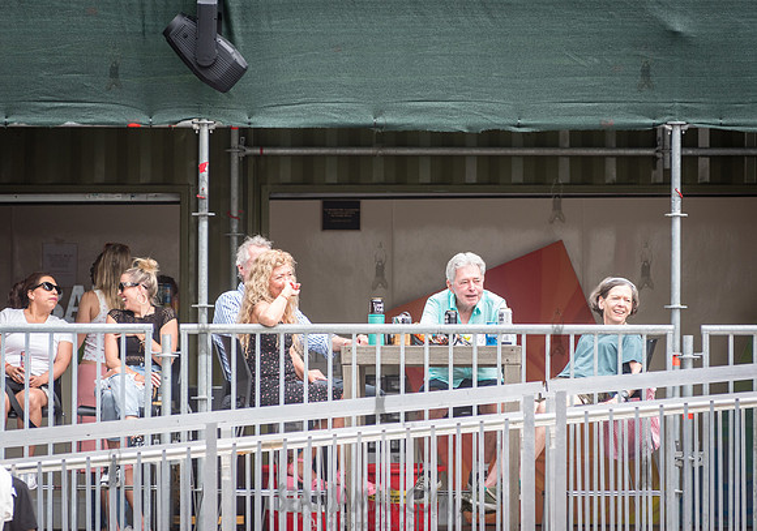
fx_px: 4921
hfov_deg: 8.8
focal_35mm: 230
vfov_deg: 6.2
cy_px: 284
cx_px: 435
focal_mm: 200
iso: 500
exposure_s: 1/250
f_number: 4
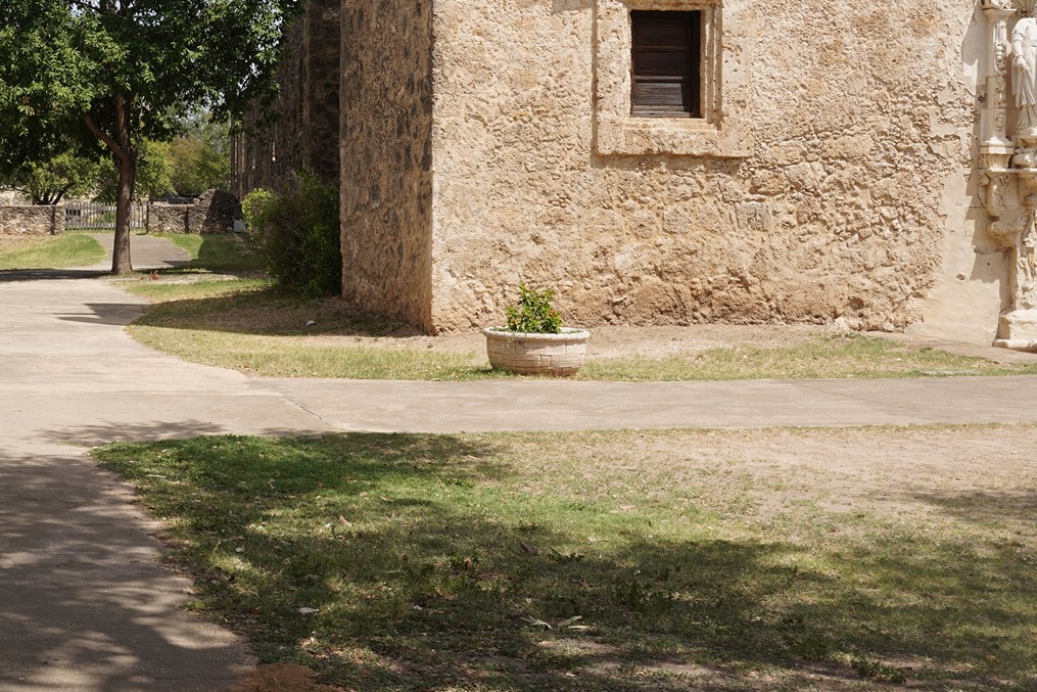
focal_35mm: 67
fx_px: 1930
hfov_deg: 28.9
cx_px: 114
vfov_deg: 20.2
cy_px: 203
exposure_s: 1/100
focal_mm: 34
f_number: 13
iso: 100
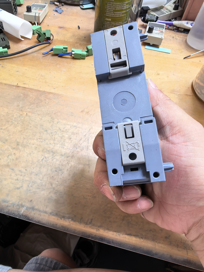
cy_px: 136
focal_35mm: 24
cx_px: 102
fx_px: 189
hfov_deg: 56.8
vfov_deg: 71.6
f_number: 2.2
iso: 160
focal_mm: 1.95
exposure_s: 1/100
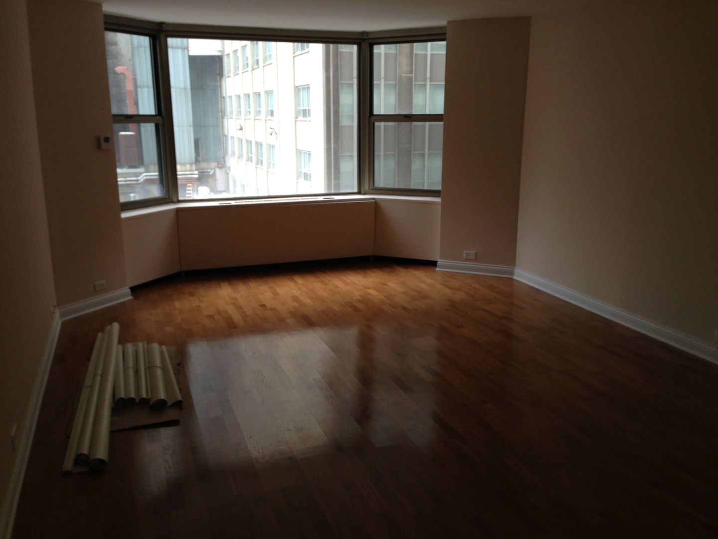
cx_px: 359
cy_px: 270
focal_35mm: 33
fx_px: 684
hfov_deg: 55.4
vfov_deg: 42.9
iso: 50
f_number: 2.4
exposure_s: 1/30
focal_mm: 4.12
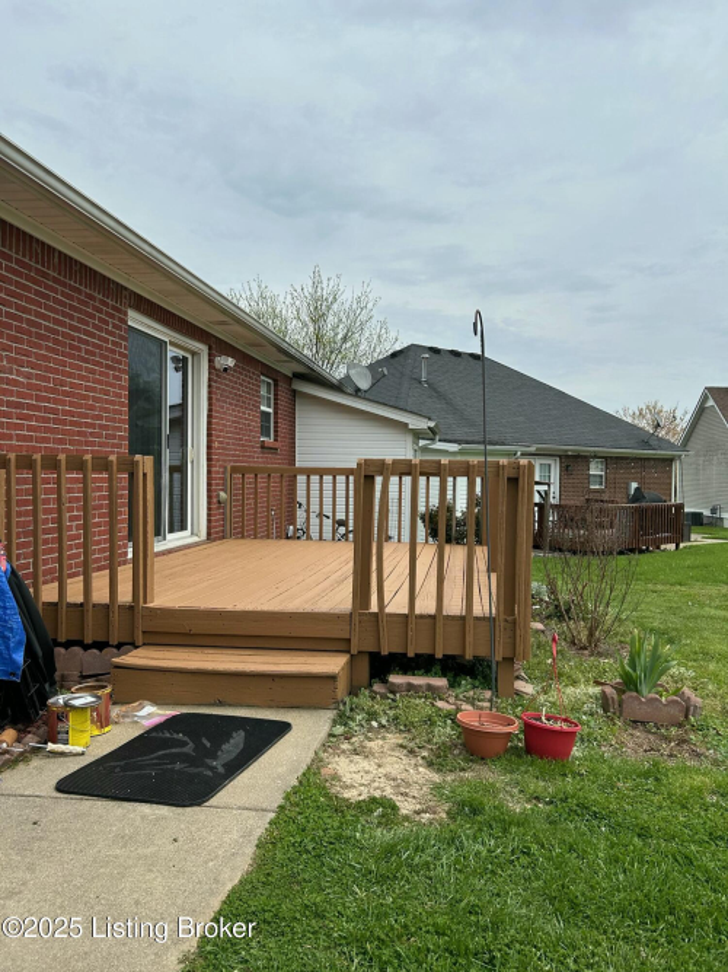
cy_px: 486
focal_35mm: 26
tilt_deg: +2.0
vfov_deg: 67.3
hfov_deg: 53.0
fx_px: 729
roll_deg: -1.9
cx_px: 364
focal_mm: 5.7
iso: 50
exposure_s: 1/5587
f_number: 1.5
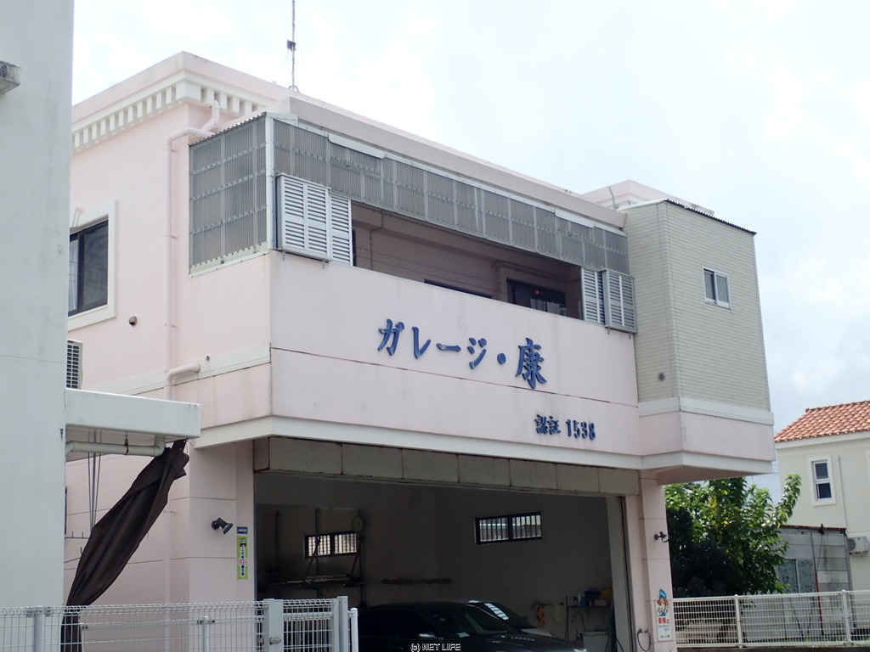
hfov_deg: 38.9
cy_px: 326
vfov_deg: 29.7
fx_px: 1232
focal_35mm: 49
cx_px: 435
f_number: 4.5
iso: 100
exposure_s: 1/640
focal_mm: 8.99
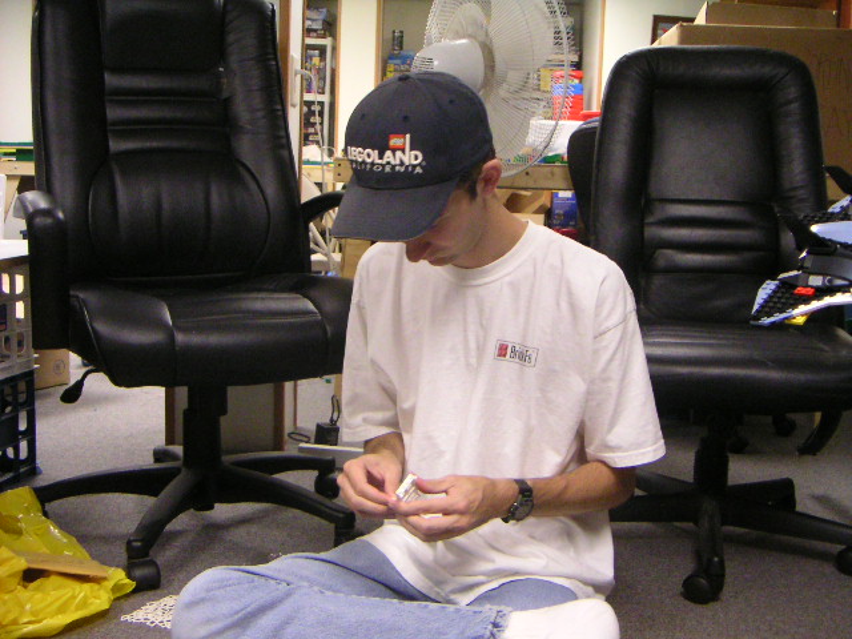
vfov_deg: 36.0
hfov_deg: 46.8
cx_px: 426
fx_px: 985
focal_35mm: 40
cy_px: 320
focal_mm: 5.3
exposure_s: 1/45
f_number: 2.9
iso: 400
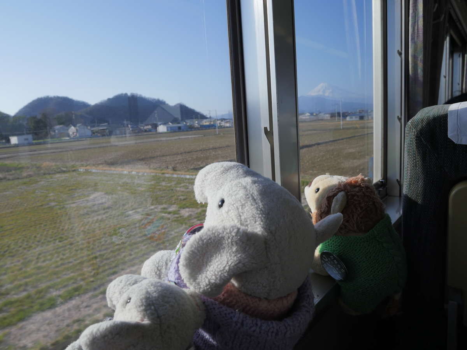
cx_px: 234
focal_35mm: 24
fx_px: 324
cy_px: 175
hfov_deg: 71.6
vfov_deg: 56.8
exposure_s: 1/640
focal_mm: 12
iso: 250
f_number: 5.6
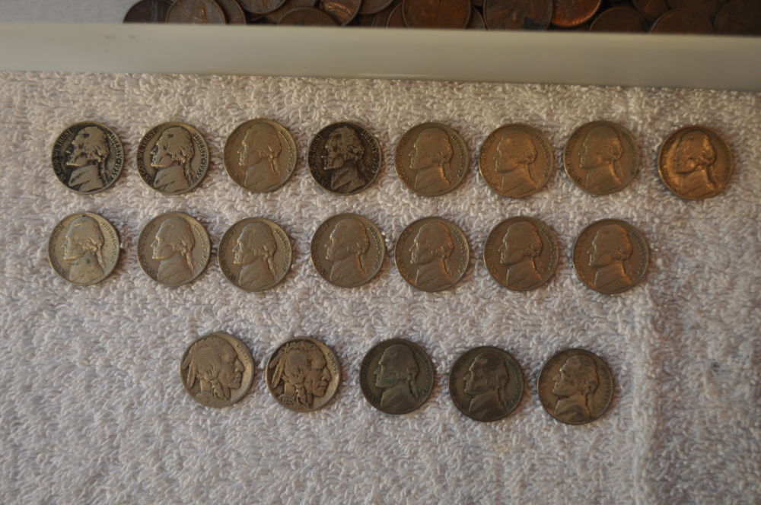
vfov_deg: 29.8
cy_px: 252
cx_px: 380
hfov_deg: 43.7
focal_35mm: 45
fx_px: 950
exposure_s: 1/25
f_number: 5
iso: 400
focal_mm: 30
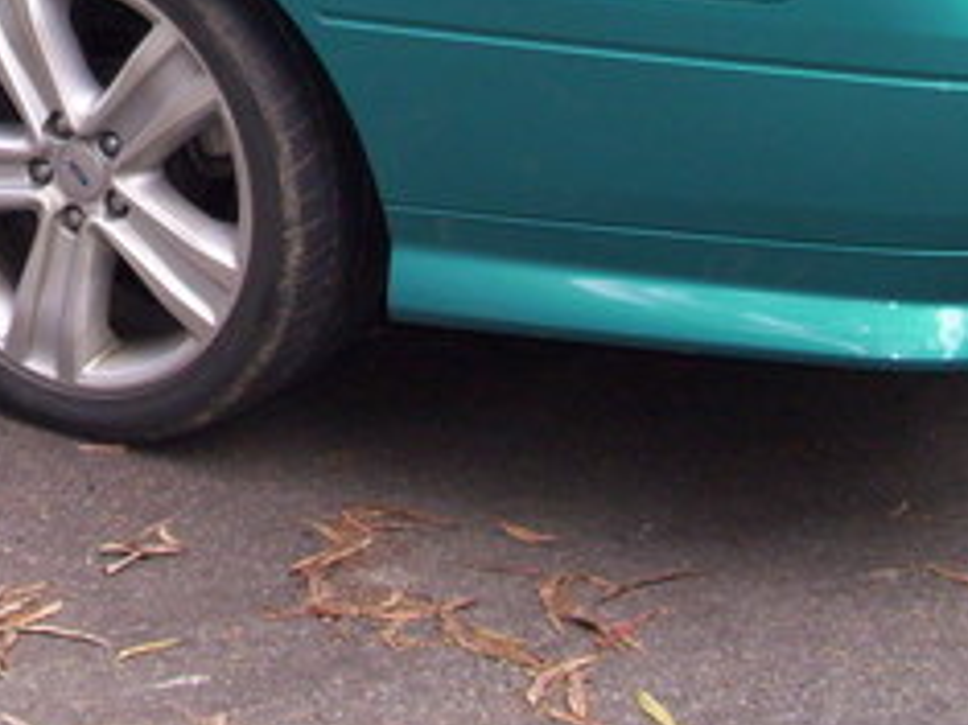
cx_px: -54
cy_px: -95
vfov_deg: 13.3
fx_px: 3047
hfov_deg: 17.5
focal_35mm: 109
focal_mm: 5.7
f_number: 2.9
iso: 80
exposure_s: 1/40
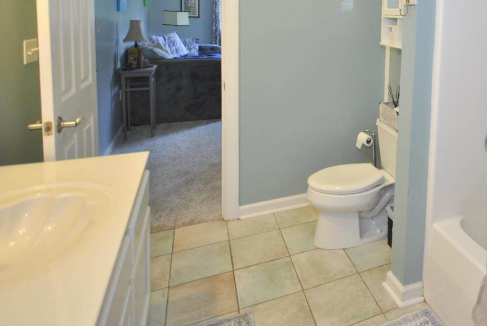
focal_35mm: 26
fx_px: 352
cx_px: 381
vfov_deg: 46.0
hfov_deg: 64.0
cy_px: 47
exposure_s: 1/20
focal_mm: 10
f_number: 4
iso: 400
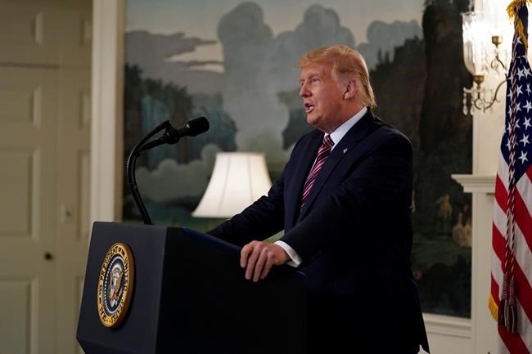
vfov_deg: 12.6
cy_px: 177
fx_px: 1610
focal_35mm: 109
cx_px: 266
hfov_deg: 18.8
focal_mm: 109
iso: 4000
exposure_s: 1/250
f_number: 2.8
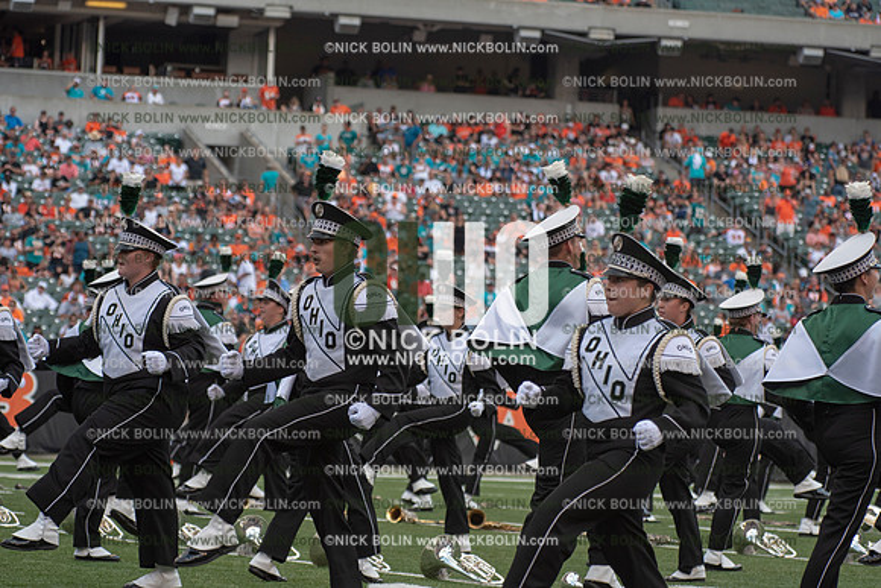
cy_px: 294
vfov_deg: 9.8
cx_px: 440
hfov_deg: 14.7
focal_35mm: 140
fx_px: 3427
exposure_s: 1/1250
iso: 400
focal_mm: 140
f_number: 5.6
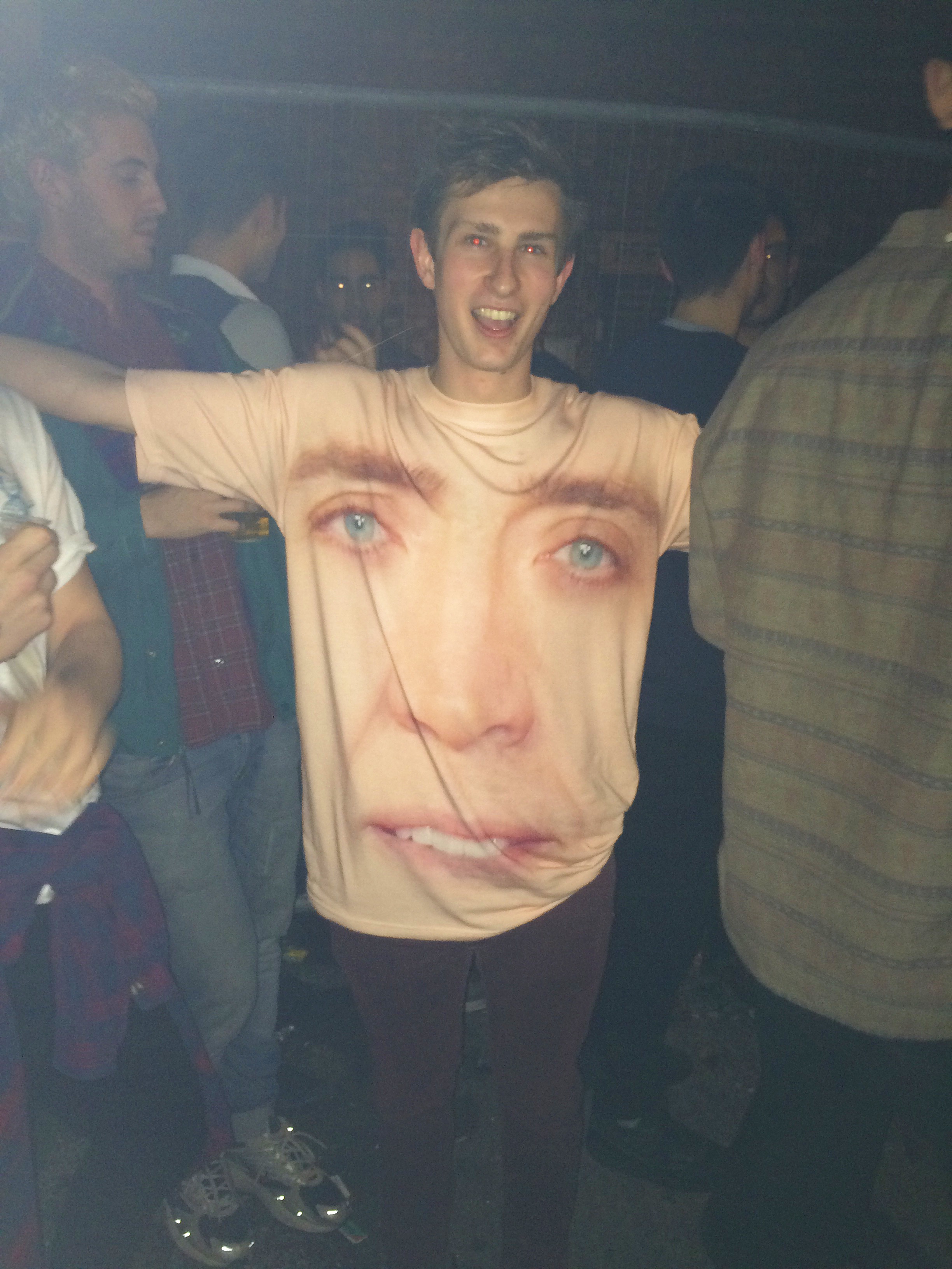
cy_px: 634
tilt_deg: -15.3
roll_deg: -0.9
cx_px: 476
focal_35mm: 29
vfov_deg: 61.7
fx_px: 1063
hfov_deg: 48.2
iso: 125
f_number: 2.2
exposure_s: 1/17
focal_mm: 4.15
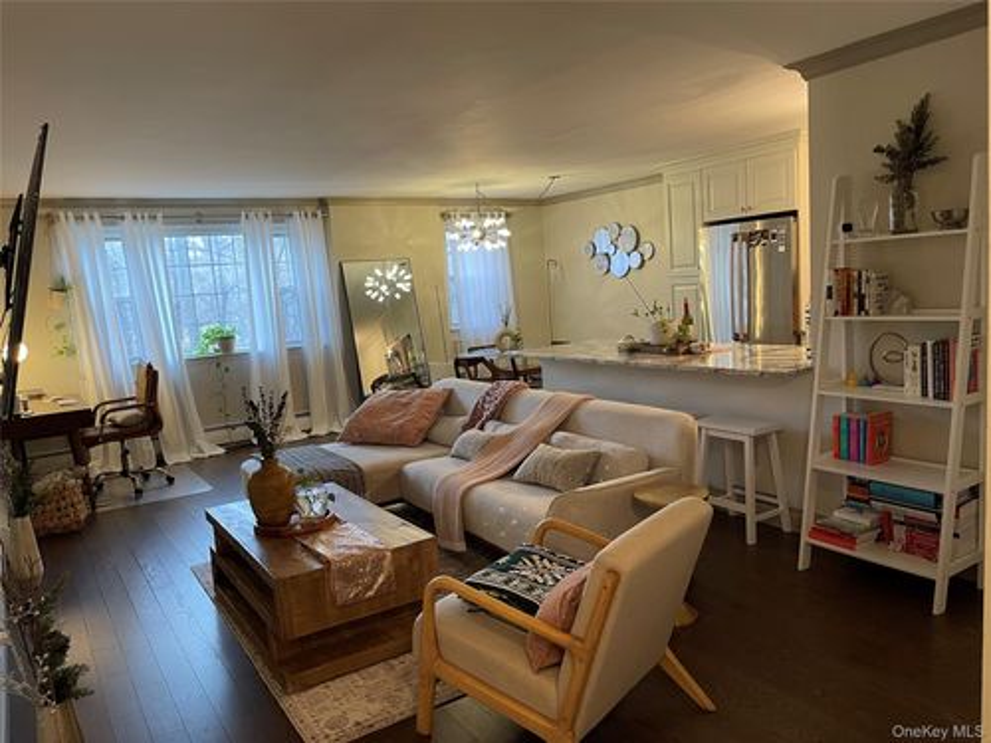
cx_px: 496
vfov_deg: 54.9
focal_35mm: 25
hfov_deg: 69.4
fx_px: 716
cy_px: 372
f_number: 1.6
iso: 200
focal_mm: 5.1
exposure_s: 1/60
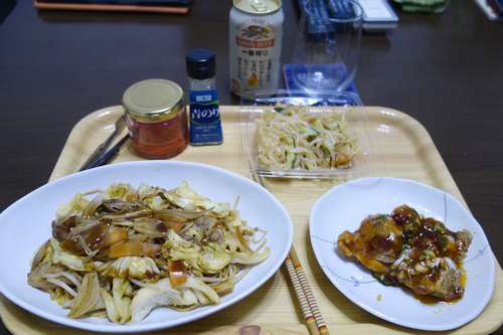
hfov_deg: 65.5
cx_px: 252
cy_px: 168
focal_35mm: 28
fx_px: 391
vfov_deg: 46.4
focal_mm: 10.4
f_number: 1.8
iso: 320
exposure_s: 1/30
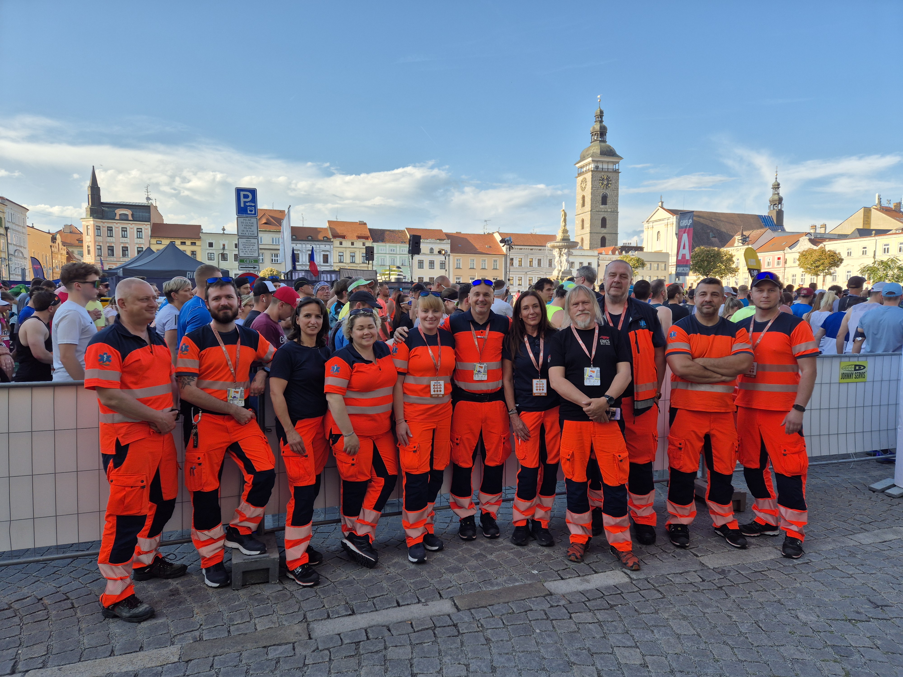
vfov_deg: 58.9
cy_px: 338
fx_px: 600
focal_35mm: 23
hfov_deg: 73.9
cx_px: 452
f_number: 1.8
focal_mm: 5.4
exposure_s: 1/860
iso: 25
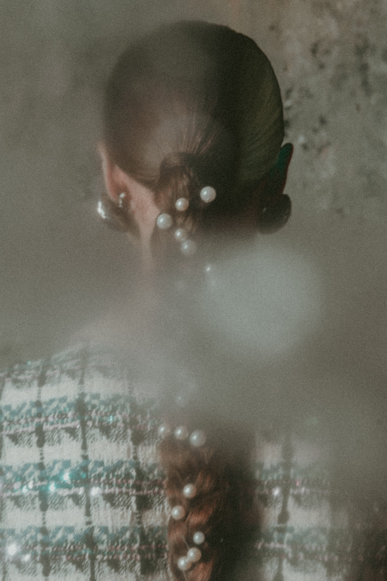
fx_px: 806
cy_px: 290
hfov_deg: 27.0
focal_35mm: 50
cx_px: 194
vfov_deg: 39.6
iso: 400
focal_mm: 50
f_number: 7.1
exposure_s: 1/20
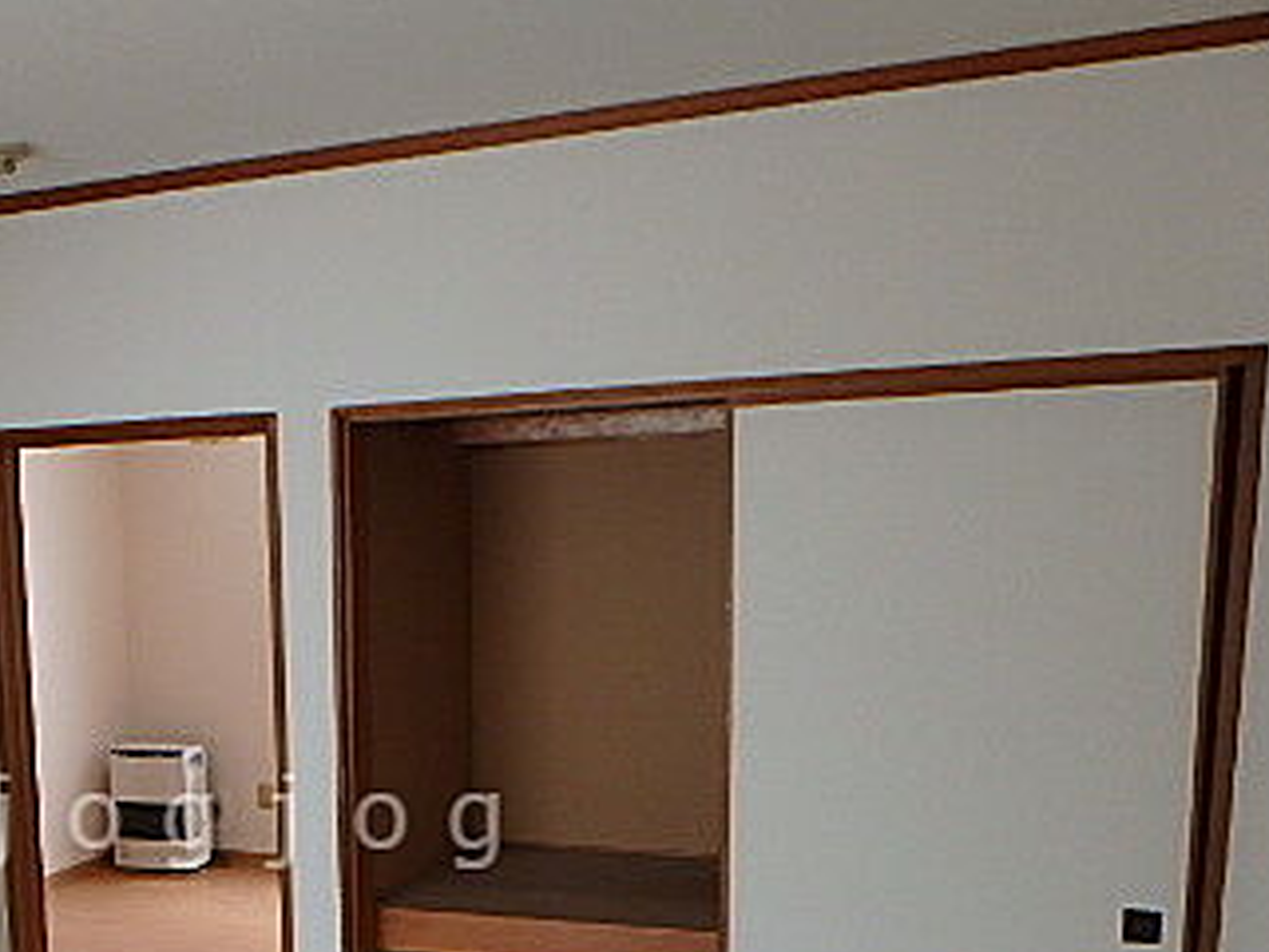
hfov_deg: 42.7
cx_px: 250
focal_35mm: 42
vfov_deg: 32.9
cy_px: 821
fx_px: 1540
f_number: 3.5
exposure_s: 1/50
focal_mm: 3.7
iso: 200
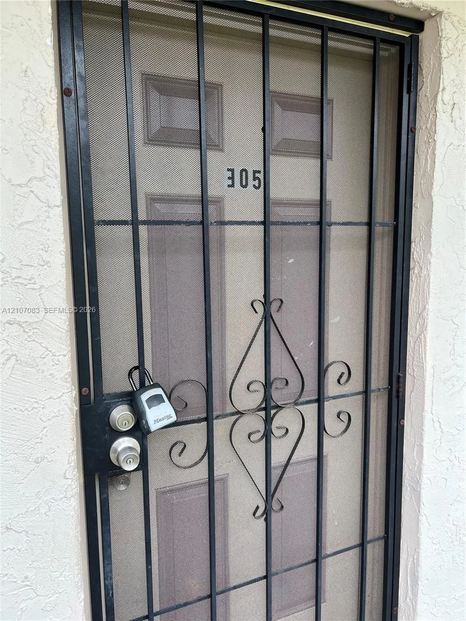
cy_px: 310
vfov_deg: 67.3
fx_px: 467
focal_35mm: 26
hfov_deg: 53.1
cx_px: 233
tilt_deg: -7.1
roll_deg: +0.8
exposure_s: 1/427
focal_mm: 5.7
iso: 50
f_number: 1.5
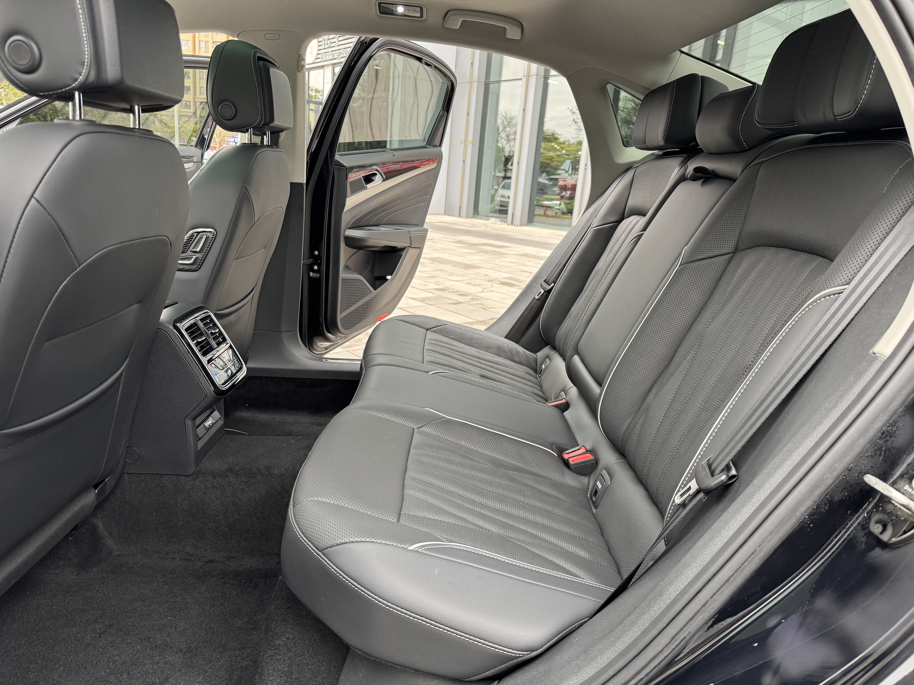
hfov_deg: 71.6
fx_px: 634
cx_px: 457
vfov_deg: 56.8
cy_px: 342
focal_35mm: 24
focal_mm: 6.76
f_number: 1.78
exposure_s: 1/114
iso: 200
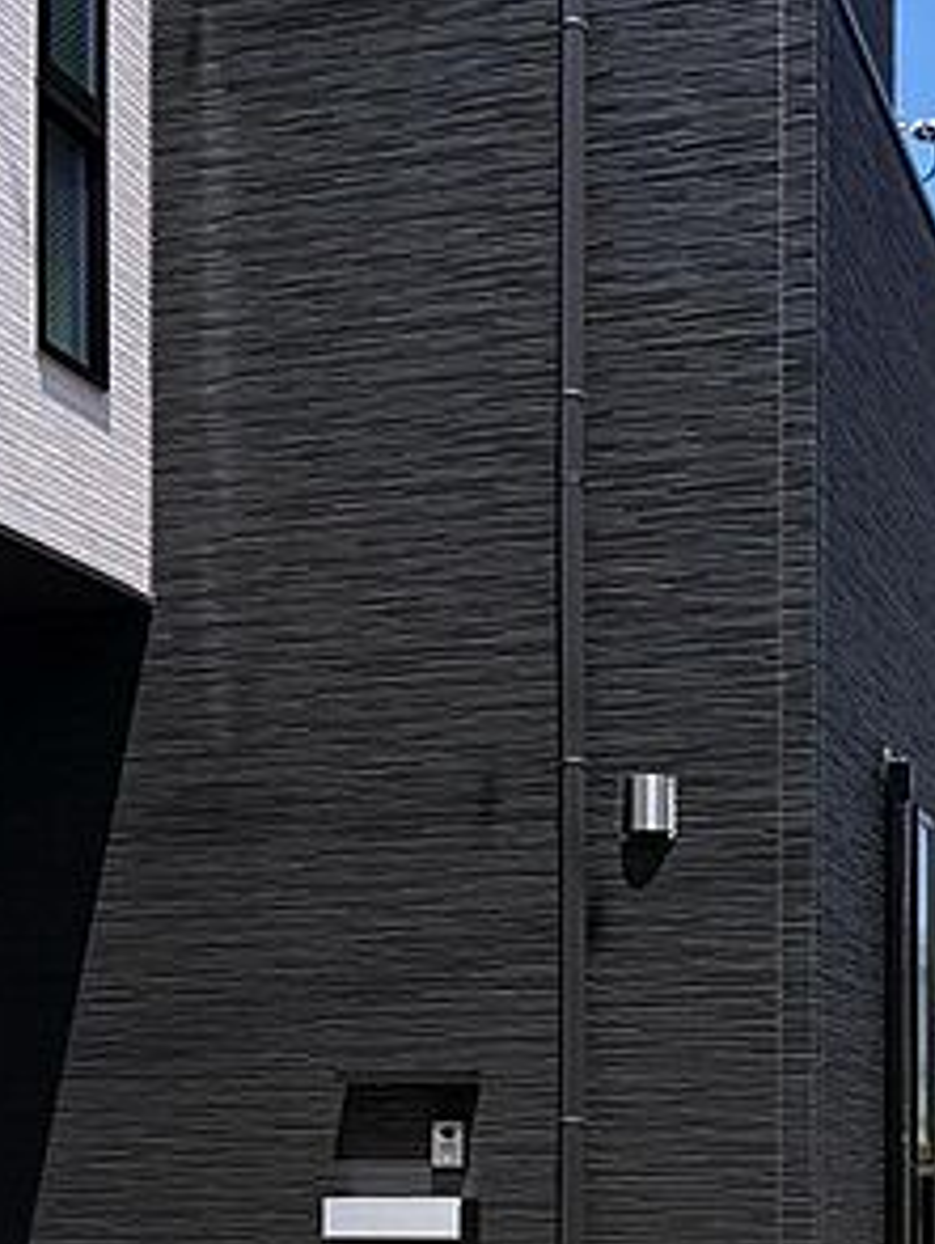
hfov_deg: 26.9
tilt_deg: +1.7
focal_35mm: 53
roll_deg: +1.7
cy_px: 1121
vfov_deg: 34.1
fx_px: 1906
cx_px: 787
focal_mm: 5.96
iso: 64
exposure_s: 1/4950
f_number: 1.6
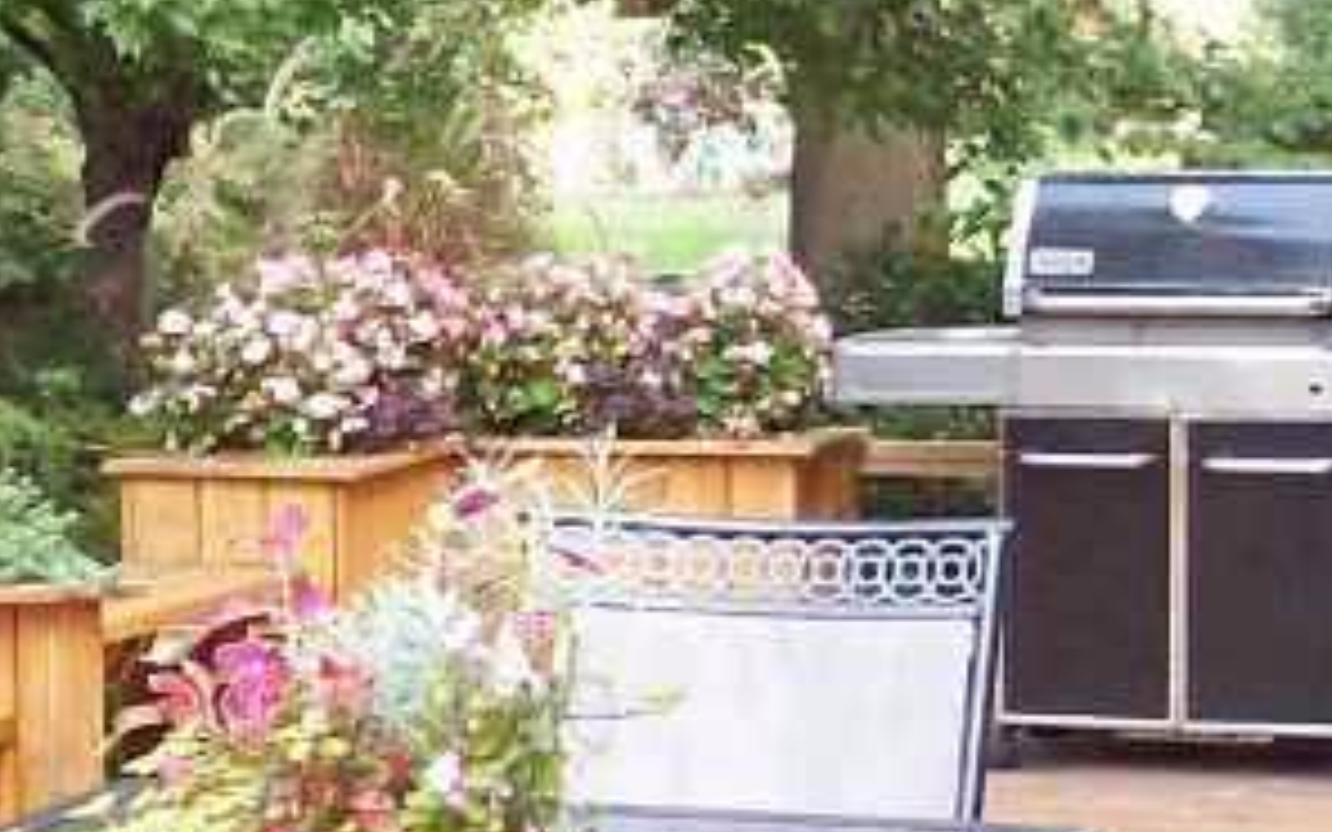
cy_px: 540
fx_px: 4792
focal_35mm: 132
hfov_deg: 15.7
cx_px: 194
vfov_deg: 9.9
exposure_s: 1/64
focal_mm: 6
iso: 140
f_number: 2.7
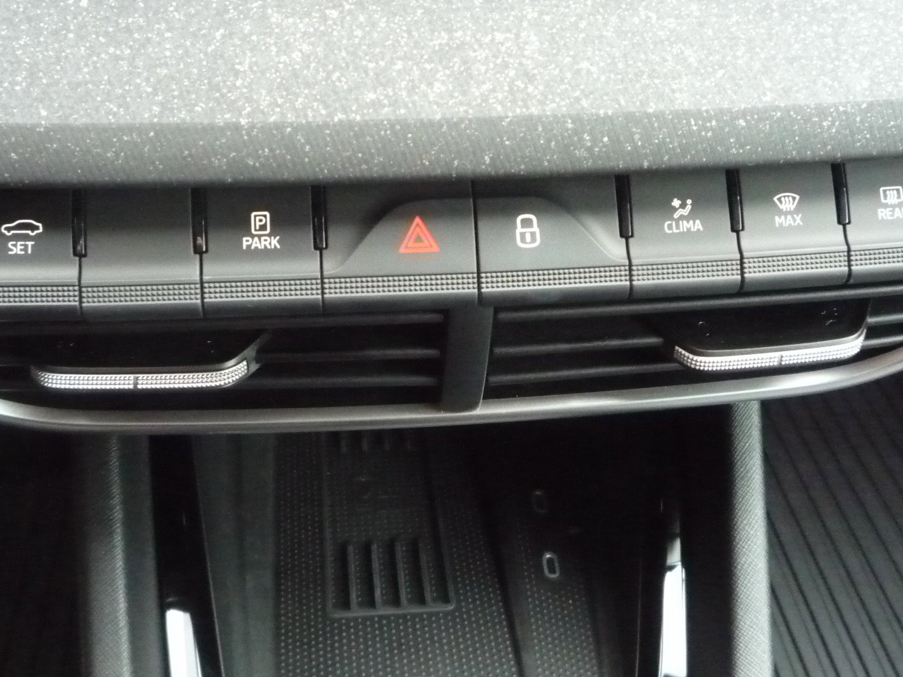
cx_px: 435
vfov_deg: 33.6
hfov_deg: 43.8
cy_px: 315
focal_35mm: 43
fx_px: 1122
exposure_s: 1/20
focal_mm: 5.2
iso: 800
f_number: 3.3
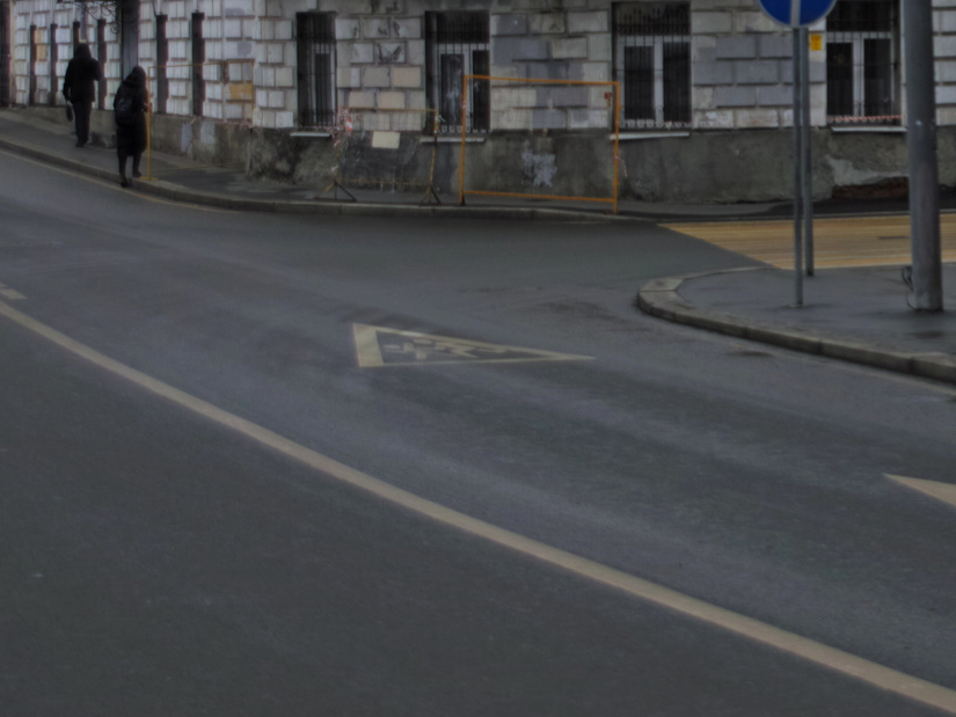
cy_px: 60
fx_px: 2955
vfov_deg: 13.7
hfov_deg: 18.1
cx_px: 859
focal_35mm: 107
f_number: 2.8
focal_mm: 34
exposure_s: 1/100
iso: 200
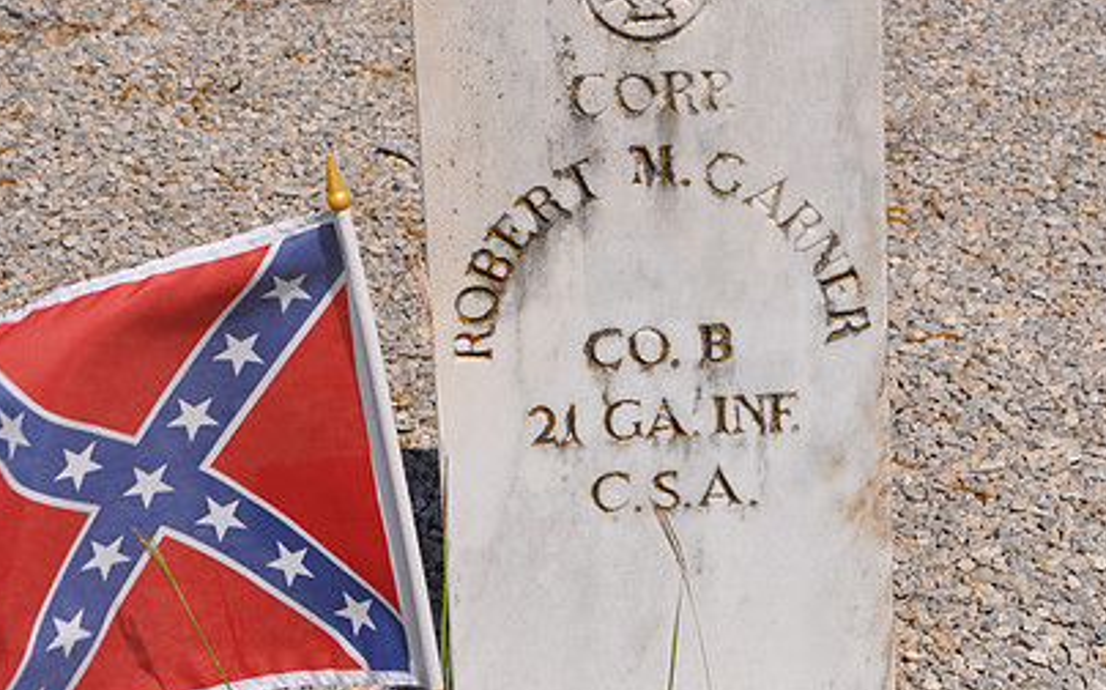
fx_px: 3434
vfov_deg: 11.5
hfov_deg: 18.3
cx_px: 663
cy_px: 275
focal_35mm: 114
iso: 200
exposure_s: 1/400
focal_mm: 52
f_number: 10
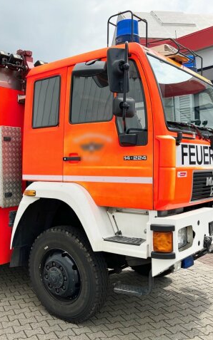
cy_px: 170
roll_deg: +3.0
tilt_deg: +1.7
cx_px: 61
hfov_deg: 33.9
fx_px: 344
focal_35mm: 37
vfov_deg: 52.8
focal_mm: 5.7
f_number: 1.5
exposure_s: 1/2695
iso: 50
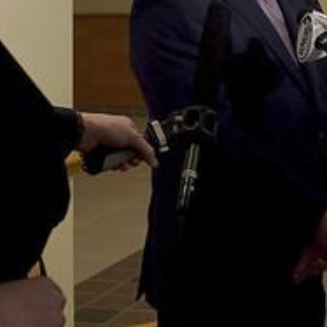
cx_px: 308
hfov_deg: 23.5
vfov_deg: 23.3
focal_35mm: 71
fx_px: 759
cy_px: 1
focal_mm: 24
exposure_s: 1/250
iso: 400
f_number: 4
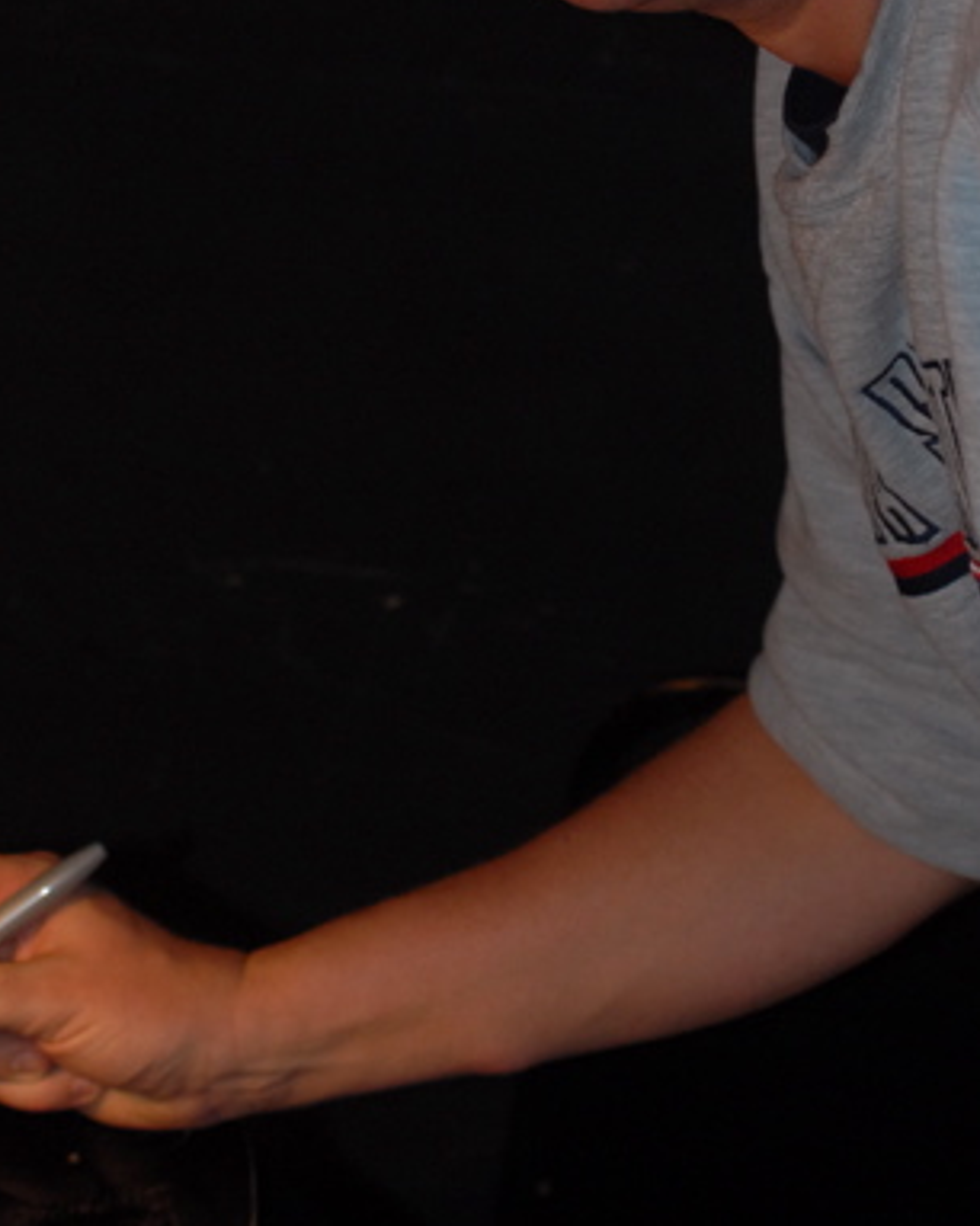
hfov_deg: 14.9
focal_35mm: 103
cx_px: 463
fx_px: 3737
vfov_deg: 18.5
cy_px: 343
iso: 400
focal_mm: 35
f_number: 4
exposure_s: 1/60
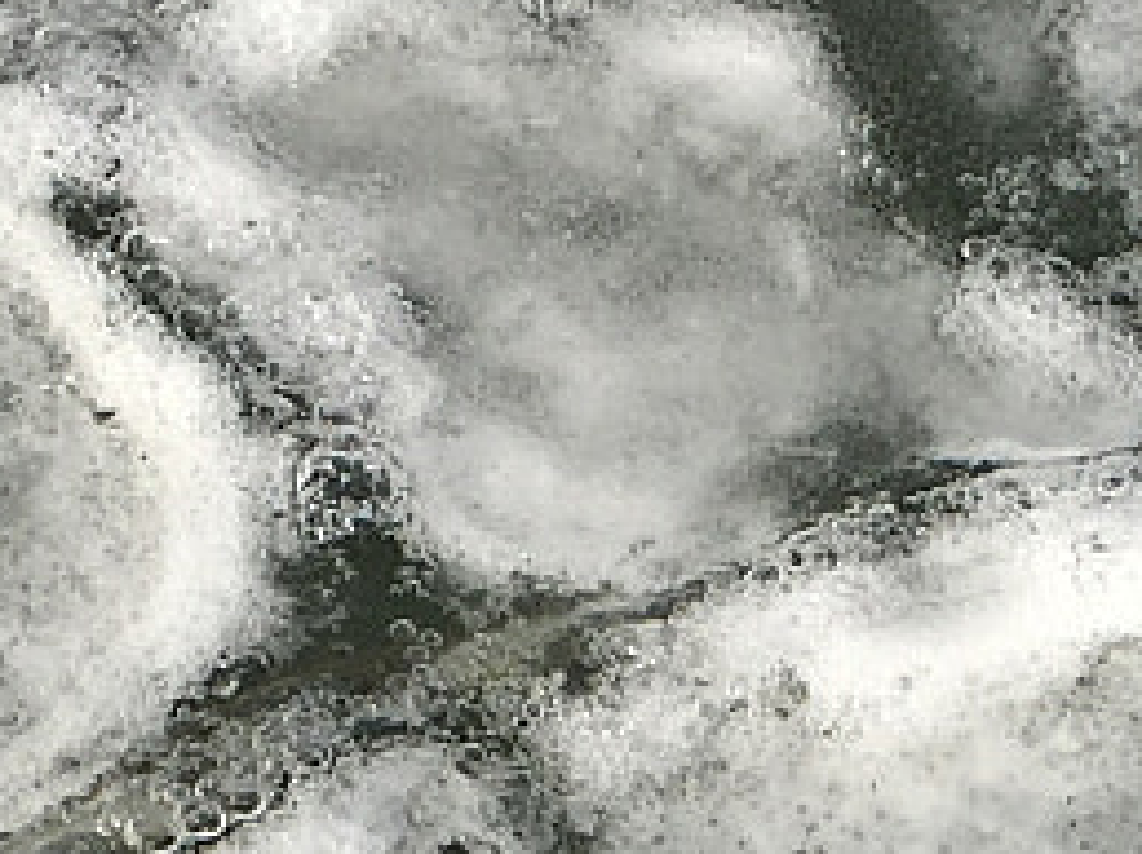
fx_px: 5933
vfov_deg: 7.8
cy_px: 1850
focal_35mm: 180
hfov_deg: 10.9
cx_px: 1076
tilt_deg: -62.6
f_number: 2.2
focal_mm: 4.15
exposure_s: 1/2079
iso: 25
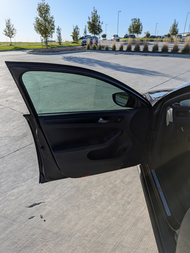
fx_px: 176
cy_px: 126
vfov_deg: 71.6
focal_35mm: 24
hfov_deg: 56.8
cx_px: 95
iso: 33
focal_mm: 4.53
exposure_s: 1/2066
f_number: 1.7
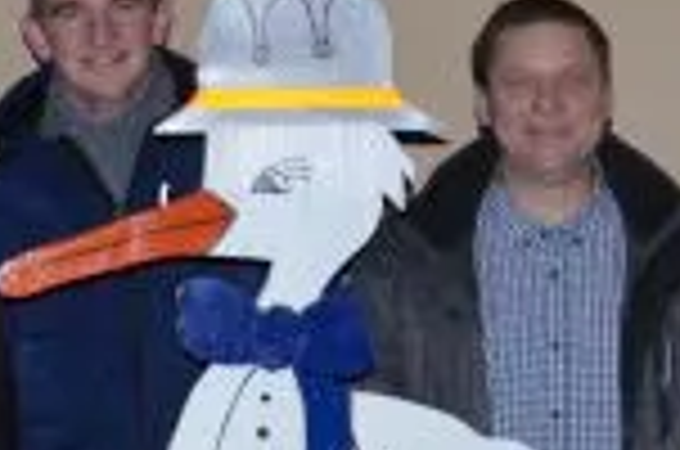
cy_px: 544
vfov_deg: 8.4
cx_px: 351
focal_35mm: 161
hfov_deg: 12.8
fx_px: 3037
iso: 3200
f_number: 4
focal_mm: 25
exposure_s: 1/60
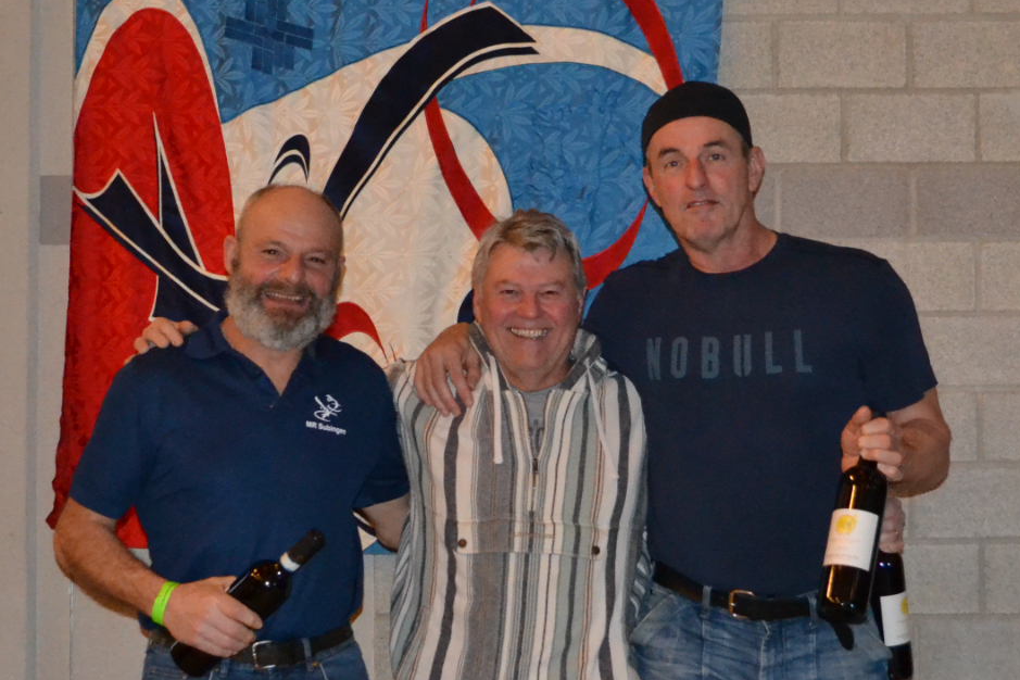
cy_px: 519
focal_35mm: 72
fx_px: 2040
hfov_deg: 28.1
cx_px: 539
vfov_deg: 18.8
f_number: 3.8
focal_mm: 22
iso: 3200
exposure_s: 1/60
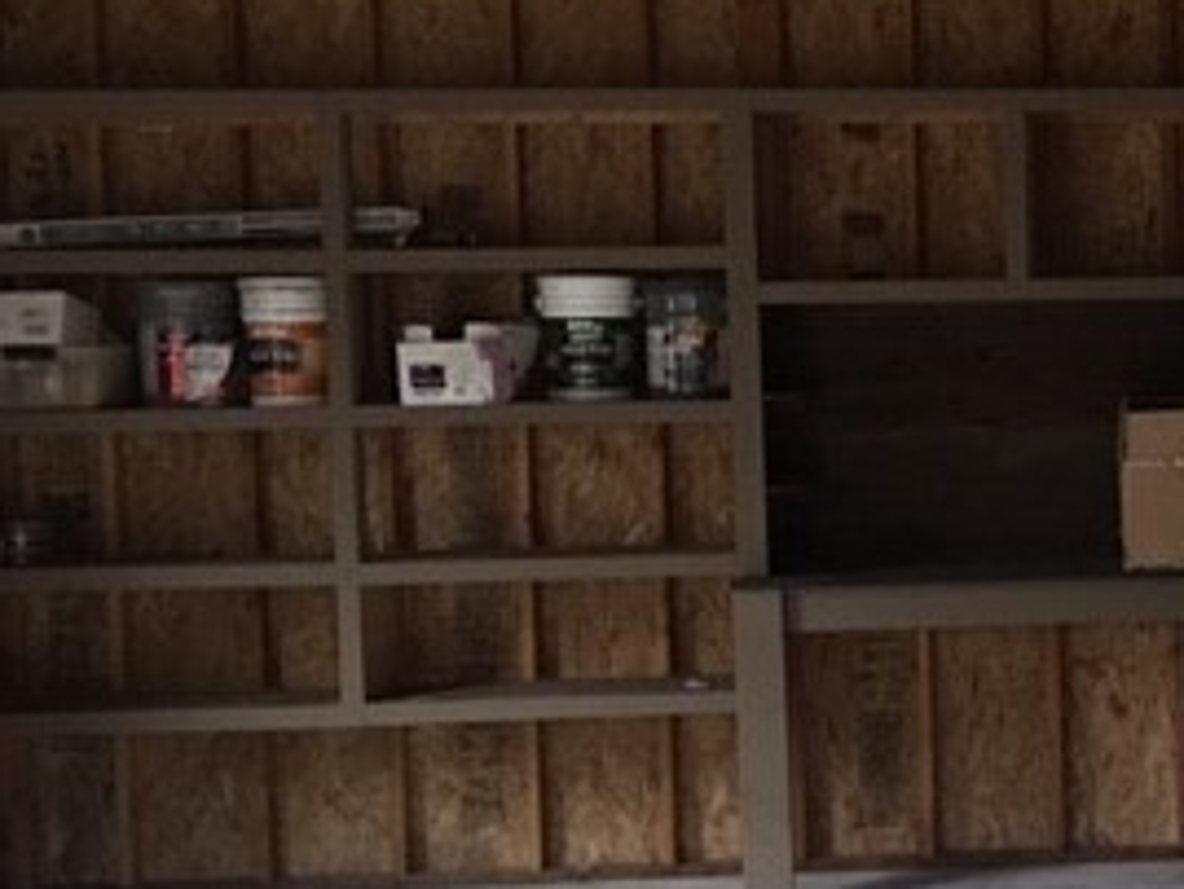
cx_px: 1298
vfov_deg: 21.3
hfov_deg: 26.0
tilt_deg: -1.9
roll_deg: +0.6
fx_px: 2361
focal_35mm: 69
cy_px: 506
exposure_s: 1/4
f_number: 2.2
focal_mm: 4.15
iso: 64
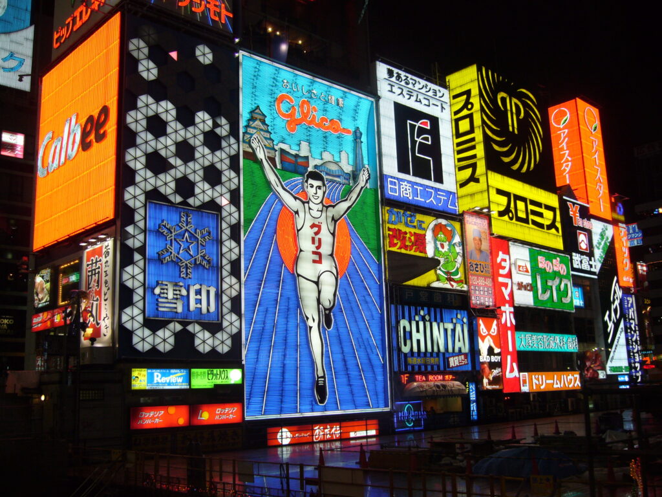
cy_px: 248
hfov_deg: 52.6
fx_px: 669
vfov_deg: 40.7
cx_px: 331
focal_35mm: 35
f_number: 2.8
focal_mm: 5.8
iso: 100
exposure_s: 1/30
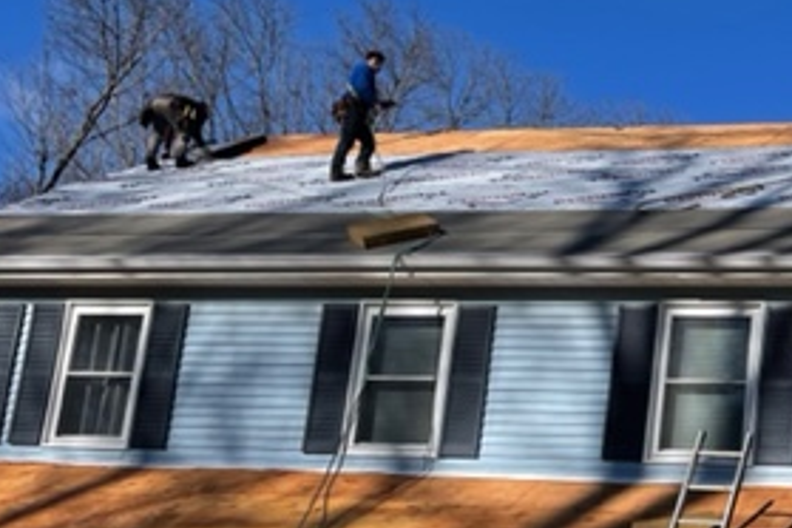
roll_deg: -3.2
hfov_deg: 29.2
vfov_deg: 21.7
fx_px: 1364
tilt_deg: +12.1
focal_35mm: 62
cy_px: 395
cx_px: 871
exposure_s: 1/4831
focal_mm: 4.2
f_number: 1.6
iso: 32
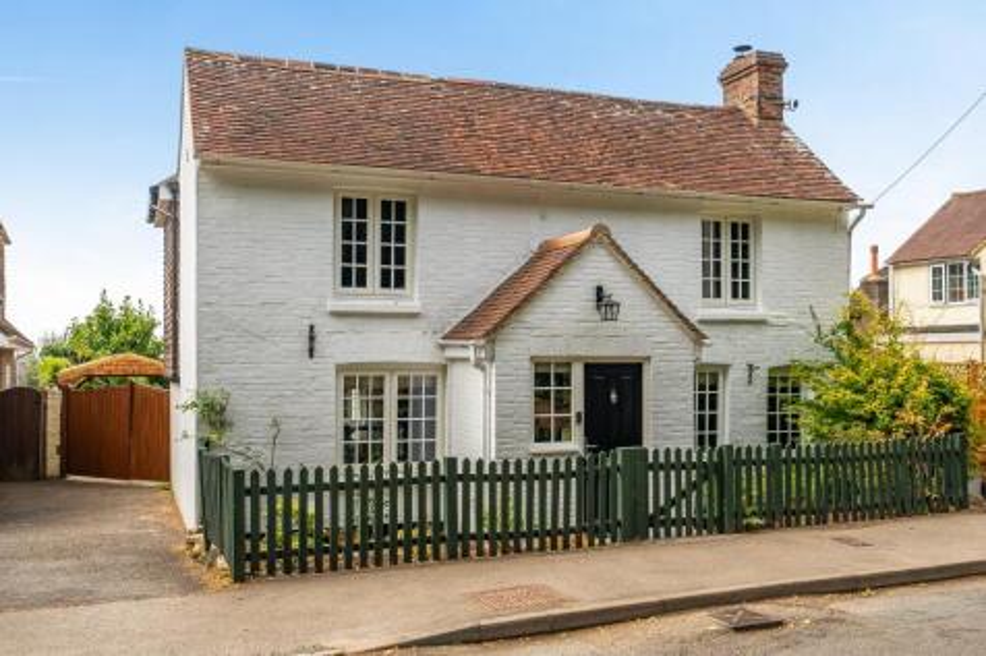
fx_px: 821
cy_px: 328
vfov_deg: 43.6
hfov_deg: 61.9
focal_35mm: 30
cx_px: 493
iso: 400
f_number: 8
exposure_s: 1/200
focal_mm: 20
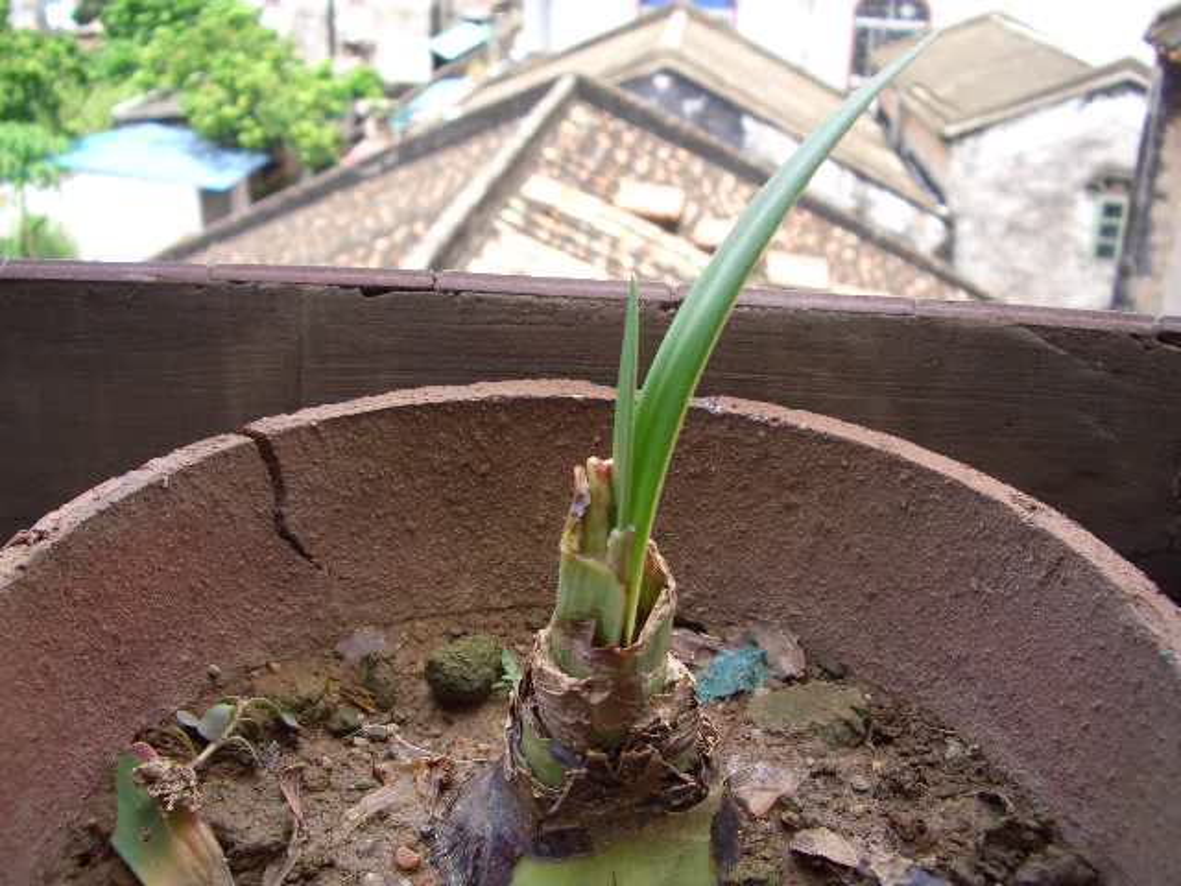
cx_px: 590
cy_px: 443
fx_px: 1194
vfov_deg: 40.7
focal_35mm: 35
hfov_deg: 52.6
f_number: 2.6
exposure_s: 1/160
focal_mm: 5.8
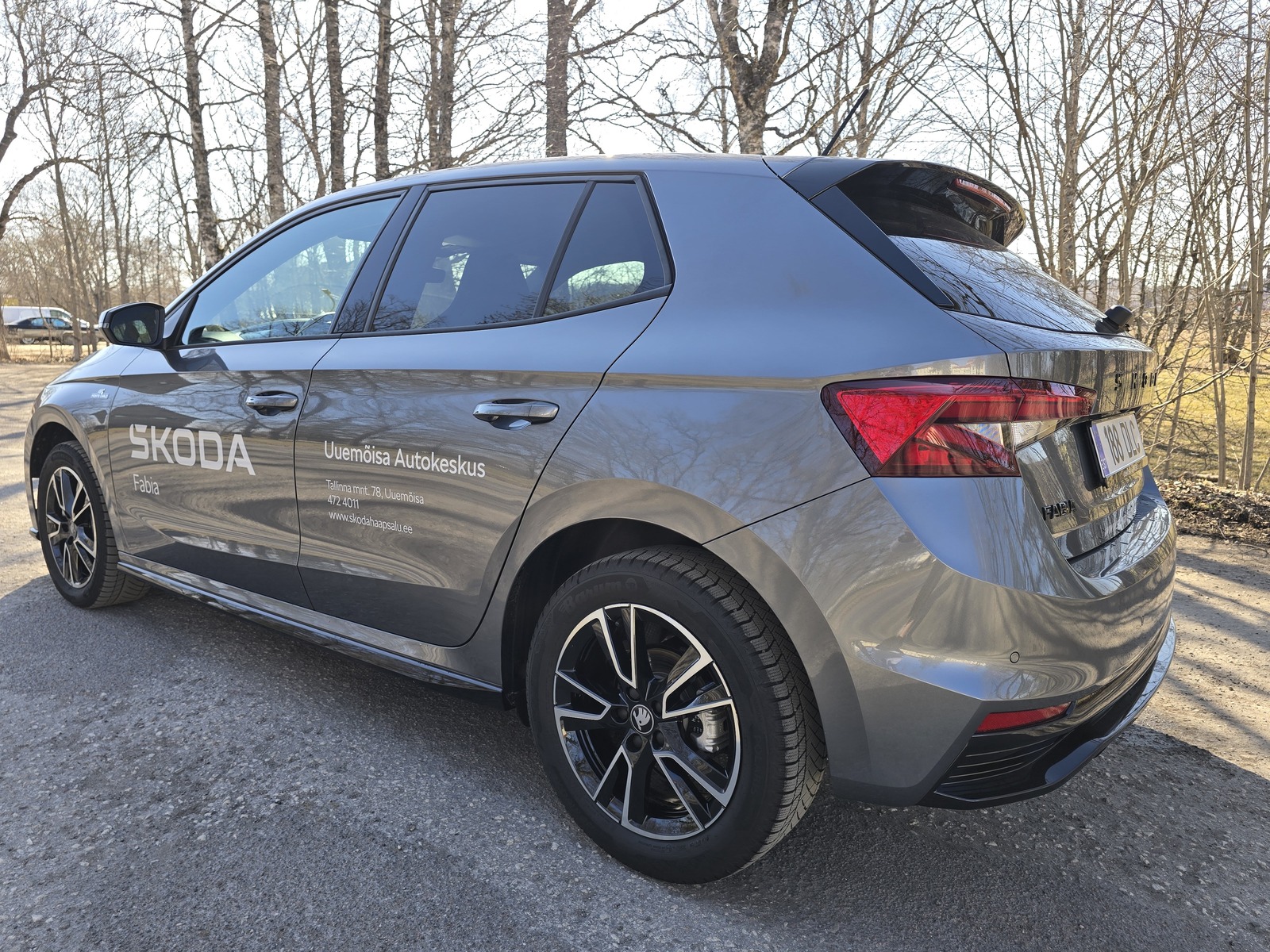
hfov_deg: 73.9
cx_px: 635
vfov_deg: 58.9
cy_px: 476
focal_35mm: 23
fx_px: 844
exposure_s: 1/180
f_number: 1.7
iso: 12
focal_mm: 6.3
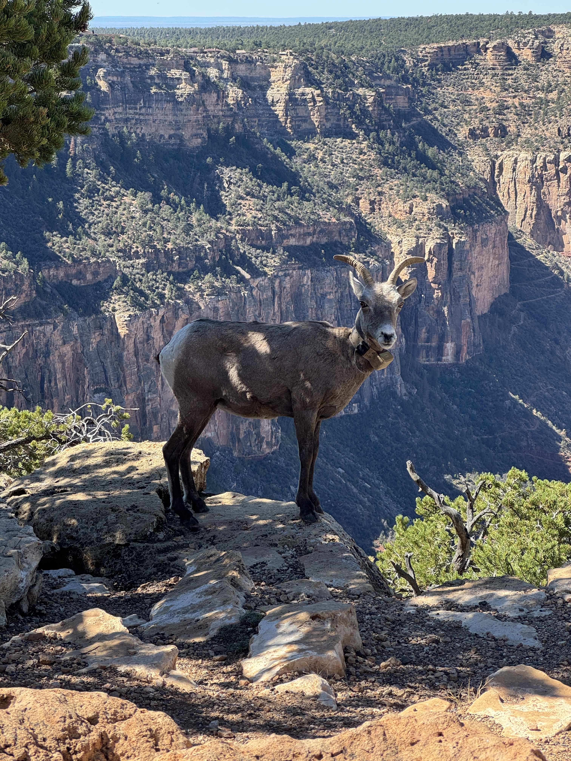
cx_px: 286
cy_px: 380
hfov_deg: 19.1
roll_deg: -0.5
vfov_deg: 25.3
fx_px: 1694
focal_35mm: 77
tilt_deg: -12.6
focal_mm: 9
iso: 25
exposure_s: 1/252
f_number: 2.8
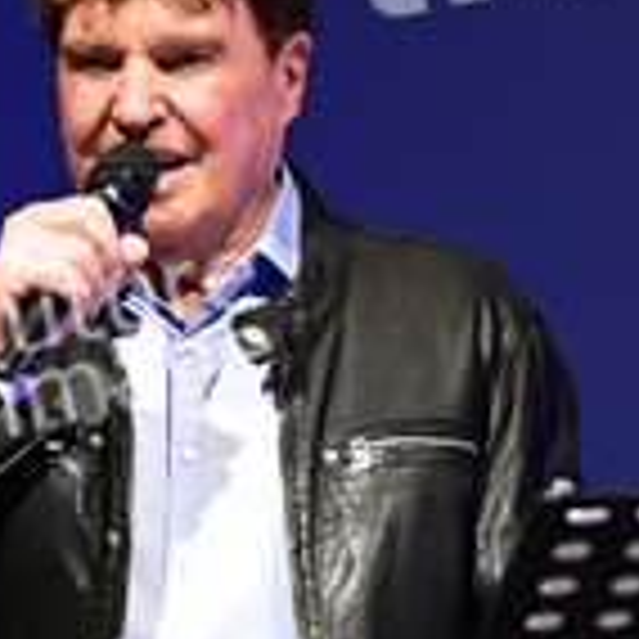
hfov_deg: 3.7
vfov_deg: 3.7
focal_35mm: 479
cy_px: 585
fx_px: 10004
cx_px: 171
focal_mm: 200
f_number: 2.8
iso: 8000
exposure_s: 1/320
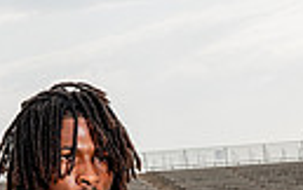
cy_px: 507
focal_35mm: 124
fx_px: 1025
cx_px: 85
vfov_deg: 9.1
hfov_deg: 16.7
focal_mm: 35
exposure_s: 1/250
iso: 100
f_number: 8
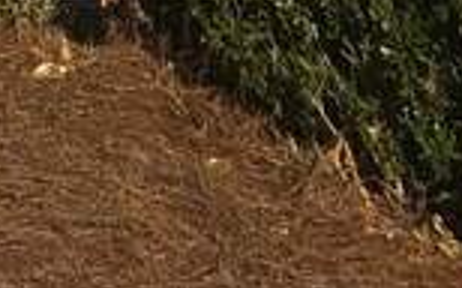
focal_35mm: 231
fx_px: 2906
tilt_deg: -3.9
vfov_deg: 4.9
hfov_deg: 8.2
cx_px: -720
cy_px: -1032
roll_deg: +2.3
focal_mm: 3.99
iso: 25
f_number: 1.8
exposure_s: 1/3690
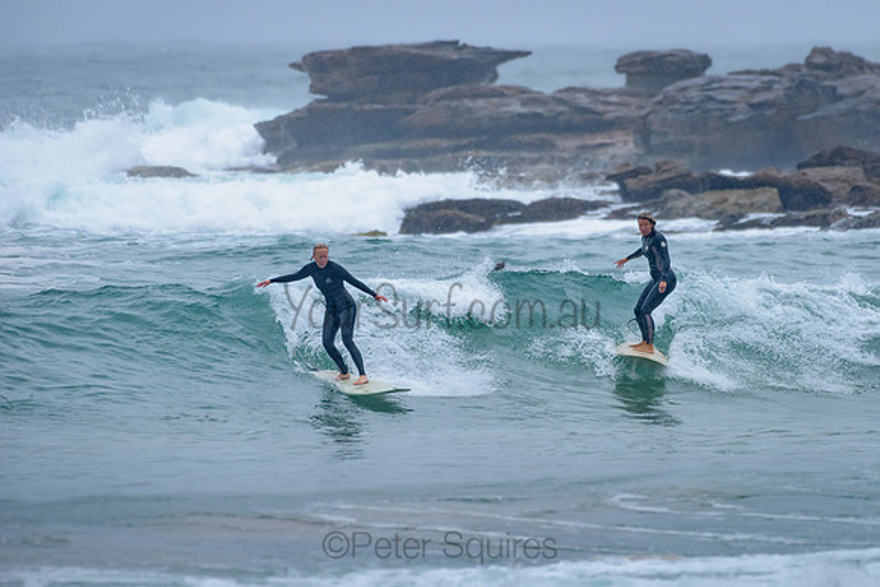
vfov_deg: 2.2
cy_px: 299
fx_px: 14994
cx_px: 540
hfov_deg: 3.4
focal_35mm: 613
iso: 900
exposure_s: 1/1000
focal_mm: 500
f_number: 5.6
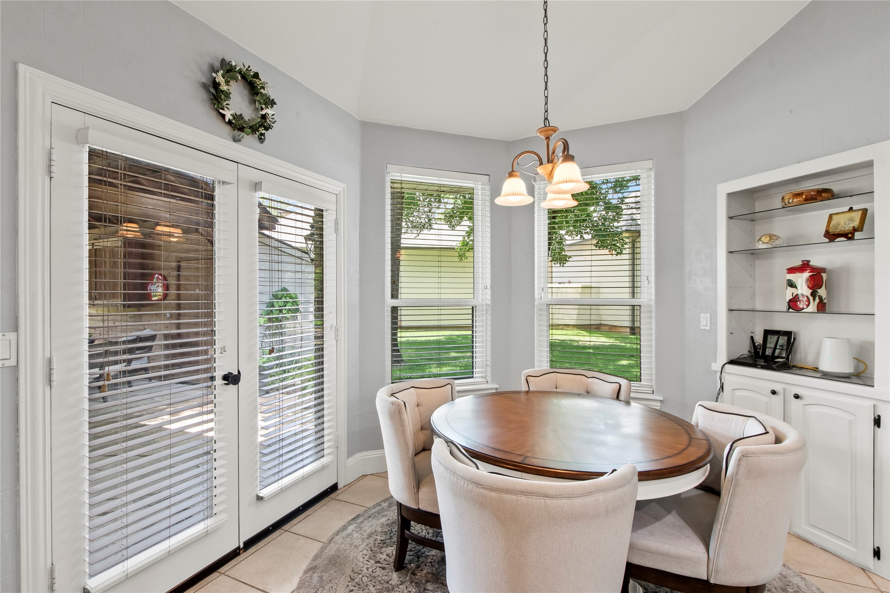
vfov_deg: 73.7
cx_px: 445
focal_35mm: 16
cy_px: 296
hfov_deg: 96.7
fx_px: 396
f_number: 11
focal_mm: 11
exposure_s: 1/2.5
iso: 100
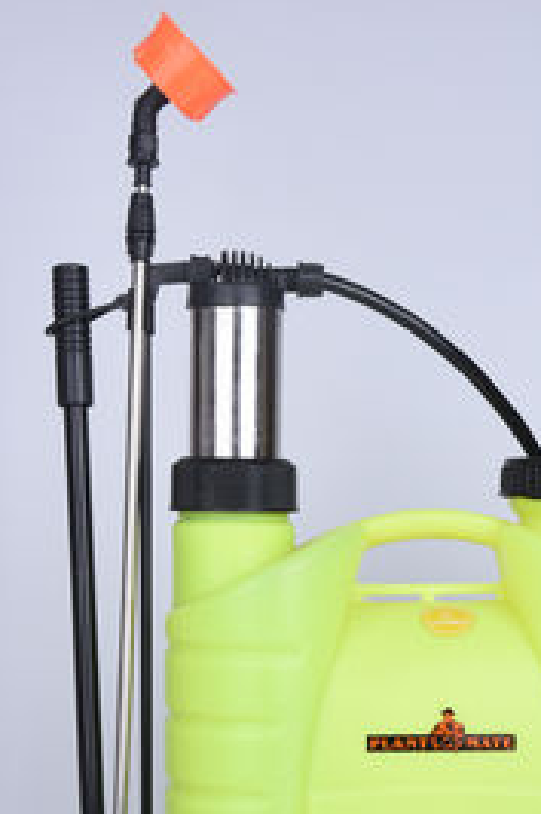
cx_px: 356
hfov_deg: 14.5
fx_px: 2122
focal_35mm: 94
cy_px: 655
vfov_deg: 21.4
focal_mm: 50
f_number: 14
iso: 250
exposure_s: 1/125
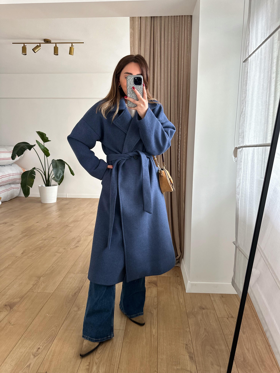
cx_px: 140
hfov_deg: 56.8
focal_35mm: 24
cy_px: 186
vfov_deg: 71.6
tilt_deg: -34.2
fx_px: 259
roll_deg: -0.6
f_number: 1.78
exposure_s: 1/60
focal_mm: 6.86
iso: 250
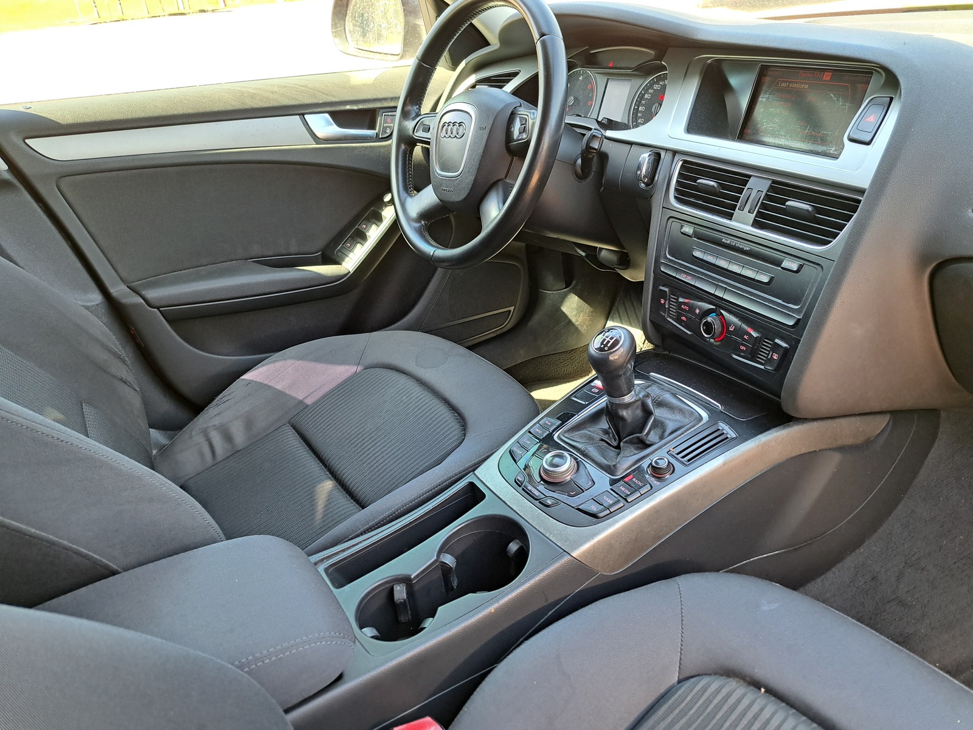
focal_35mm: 24
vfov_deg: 56.8
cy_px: 365
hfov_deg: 71.6
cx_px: 486
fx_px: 675
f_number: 1.8
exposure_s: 1/50
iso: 125
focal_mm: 5.23
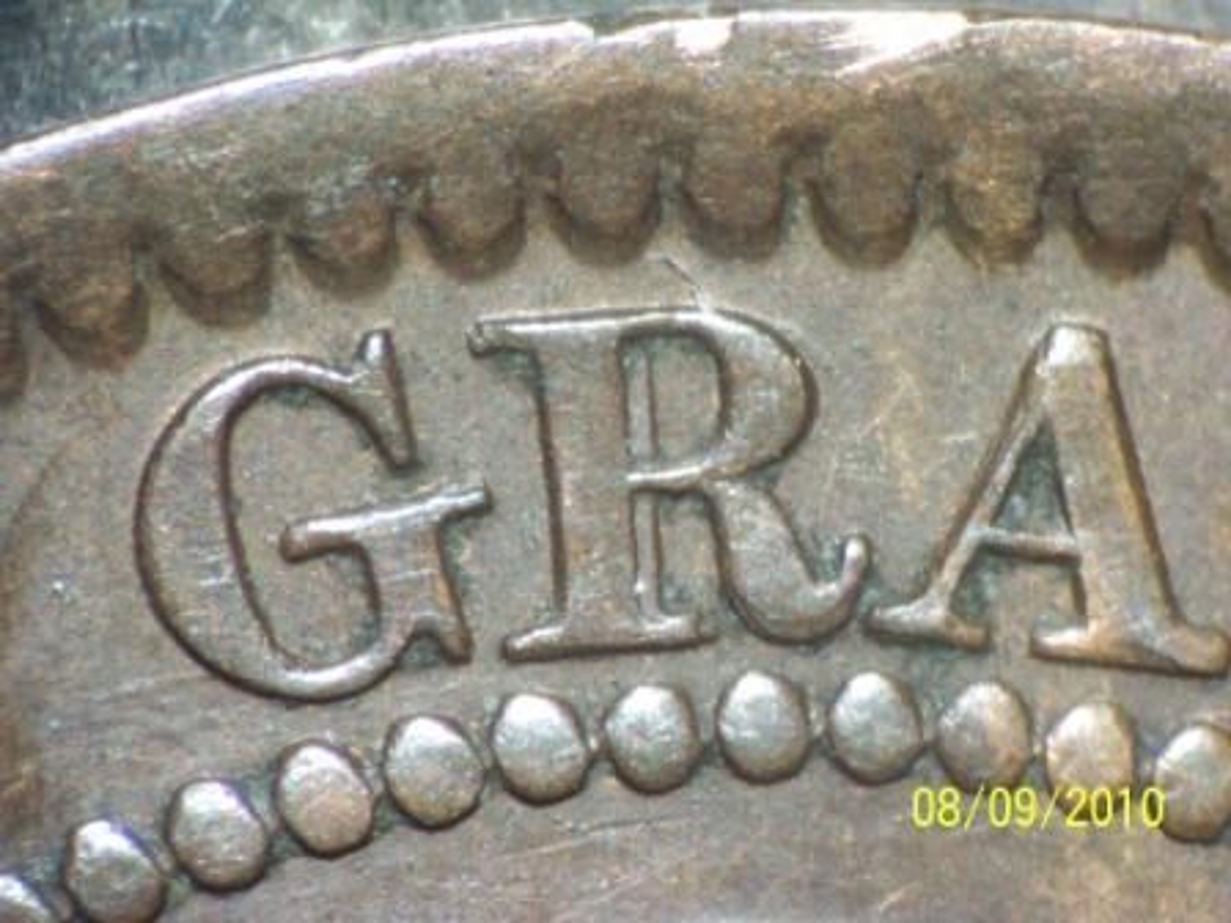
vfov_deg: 10.3
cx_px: 616
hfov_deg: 13.7
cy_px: 462
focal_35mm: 144
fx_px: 5121
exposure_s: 1/30
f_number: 4.9
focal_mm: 22.4
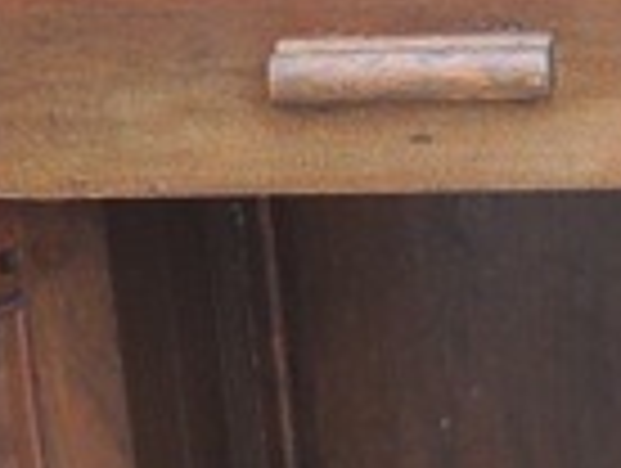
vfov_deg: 5.8
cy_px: 306
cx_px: 1053
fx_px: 4654
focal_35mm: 259
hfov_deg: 7.4
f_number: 3.3
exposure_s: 1/50
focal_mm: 6.2
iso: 200
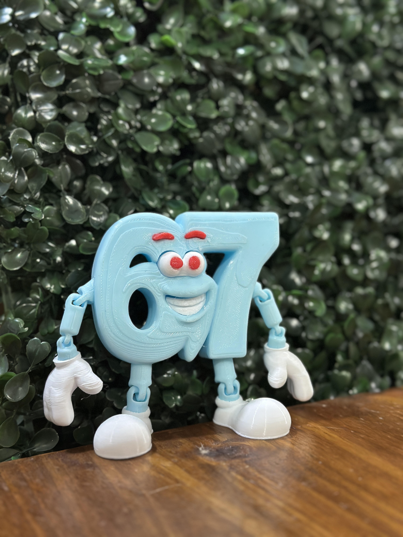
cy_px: 268
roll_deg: +0.2
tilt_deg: -7.2
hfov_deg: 30.3
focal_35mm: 48
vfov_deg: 39.7
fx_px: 745
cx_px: 202
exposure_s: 1/50
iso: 200
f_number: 1.78
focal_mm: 6.86
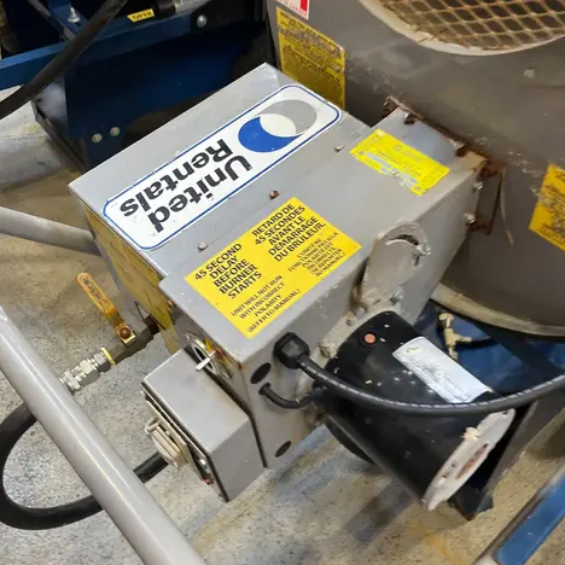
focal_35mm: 36
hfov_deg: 46.0
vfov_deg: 46.0
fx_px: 665
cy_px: 278
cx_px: 289
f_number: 1.6
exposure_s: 1/60
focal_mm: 5.1
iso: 250
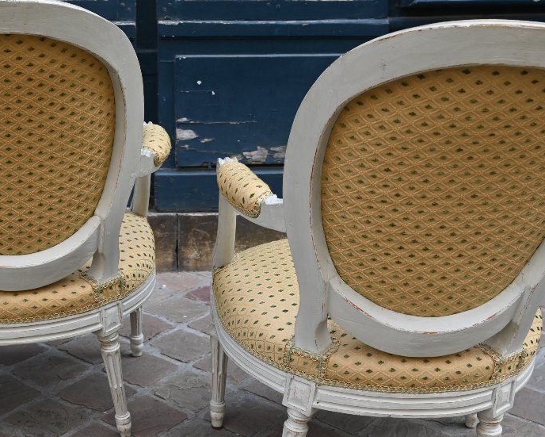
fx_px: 891
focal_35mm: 55
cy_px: 284
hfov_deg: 33.7
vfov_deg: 27.4
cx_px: 186
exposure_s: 1/125
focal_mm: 22.5
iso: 100
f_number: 5.6
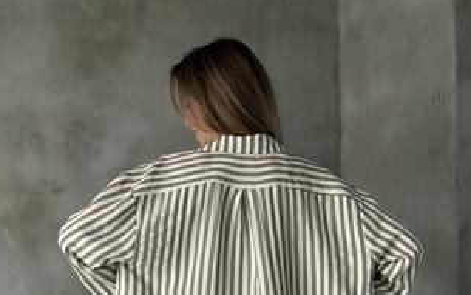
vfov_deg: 18.3
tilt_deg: +3.1
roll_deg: -0.3
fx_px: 912
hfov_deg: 29.0
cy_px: 224
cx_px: 230
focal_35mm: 71
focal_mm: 6.86
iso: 200
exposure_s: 1/60
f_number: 1.78
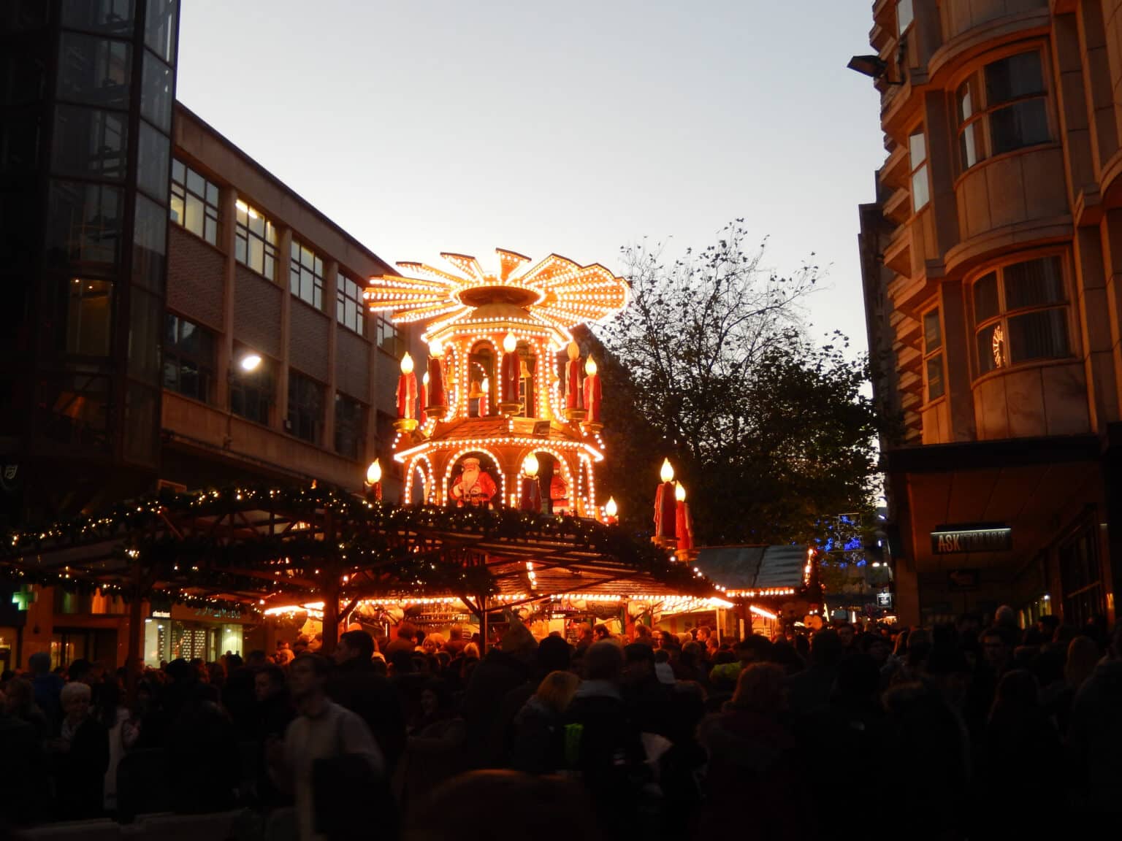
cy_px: 420
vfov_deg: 35.1
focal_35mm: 41
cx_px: 561
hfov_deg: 45.8
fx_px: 1329
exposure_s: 1/30
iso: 250
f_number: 4.2
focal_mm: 7.3
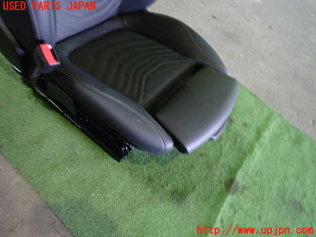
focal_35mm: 25
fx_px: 228
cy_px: 118
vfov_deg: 54.9
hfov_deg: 69.4
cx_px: 158
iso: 640
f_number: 2
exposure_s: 1/30
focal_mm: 4.5
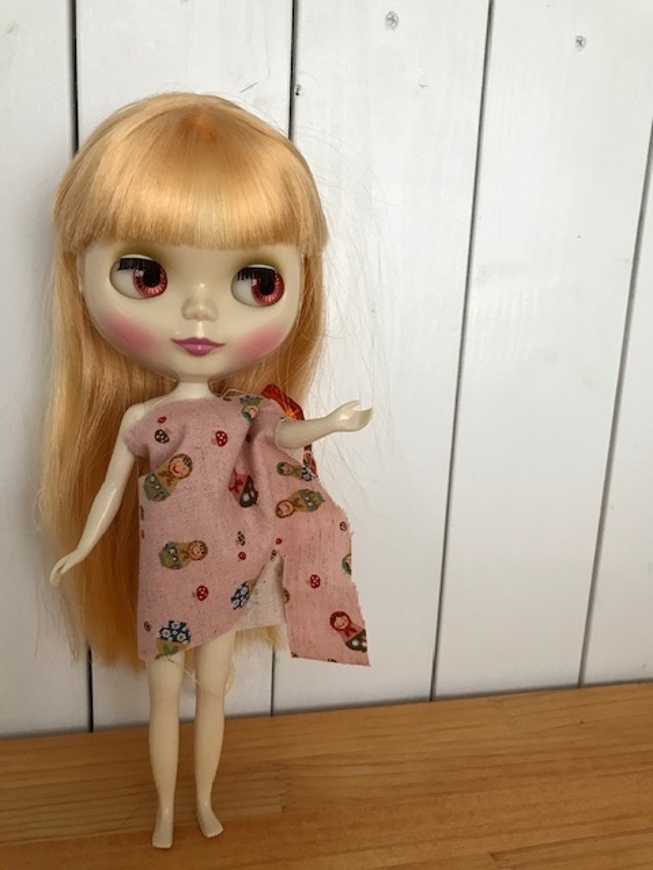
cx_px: 326
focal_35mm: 28
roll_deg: -2.5
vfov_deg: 63.4
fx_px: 704
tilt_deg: -12.9
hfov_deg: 49.7
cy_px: 435
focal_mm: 3.99
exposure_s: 1/15
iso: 40
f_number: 1.8
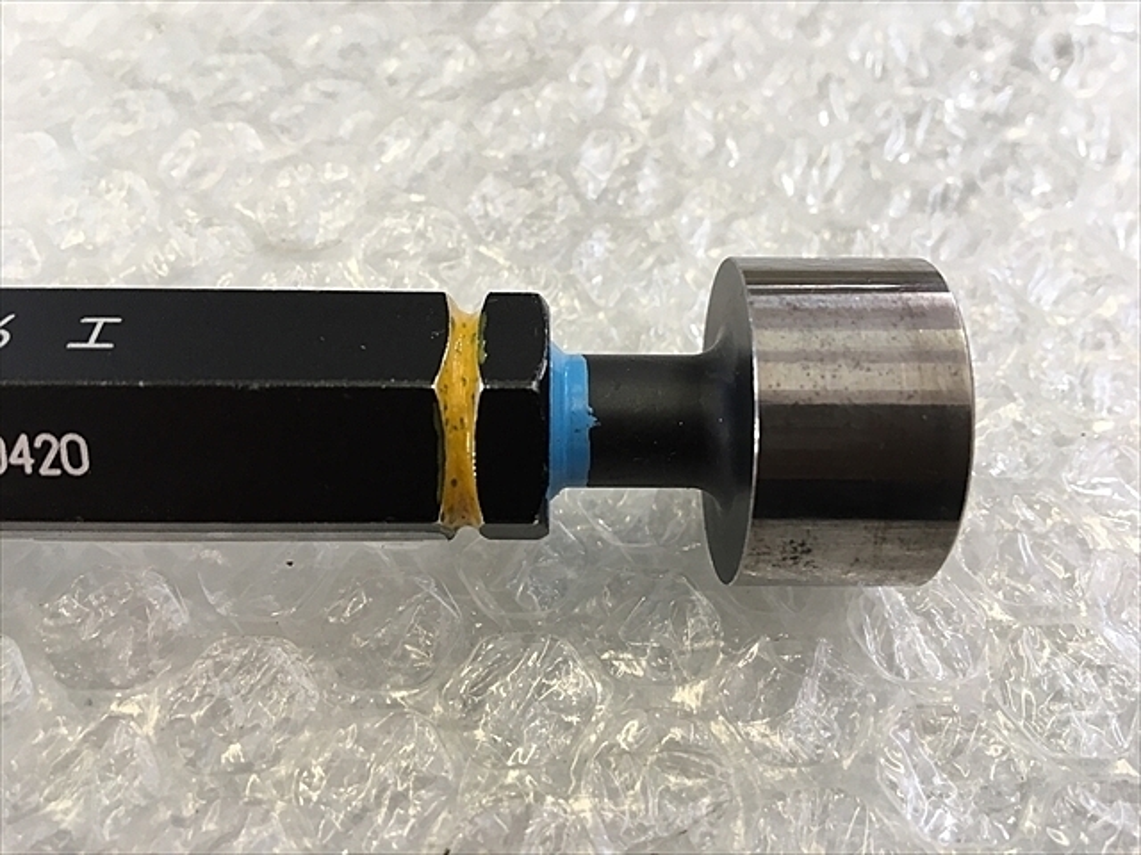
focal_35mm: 29
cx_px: 570
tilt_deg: -60.0
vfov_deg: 48.2
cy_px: 428
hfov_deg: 61.7
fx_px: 956
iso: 32
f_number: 2.2
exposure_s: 1/30
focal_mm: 4.15
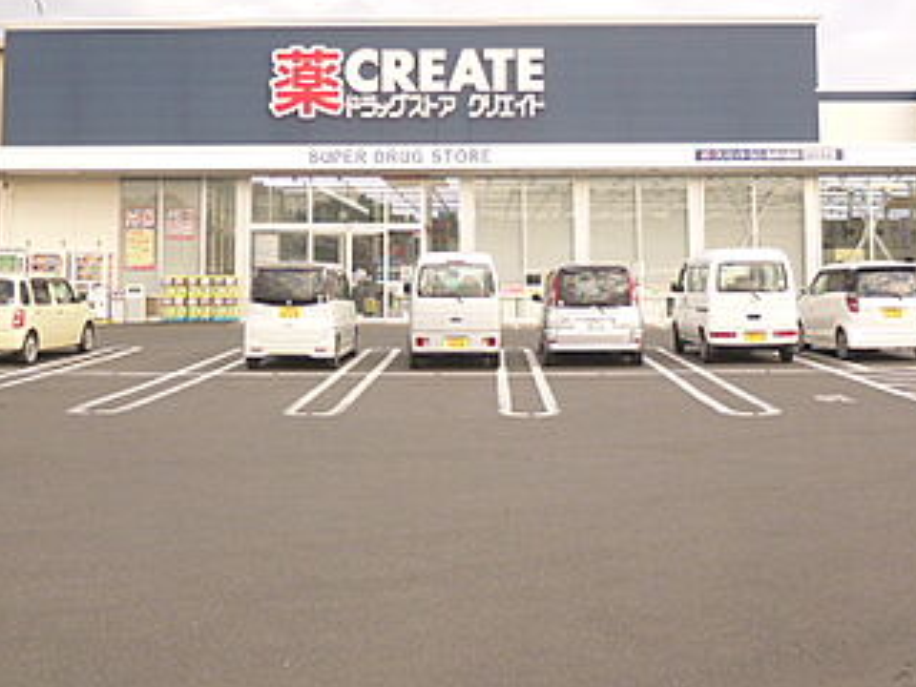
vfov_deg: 31.6
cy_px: 166
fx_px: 1191
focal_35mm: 45
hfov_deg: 42.1
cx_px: 441
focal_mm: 4.3
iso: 100
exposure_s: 1/400
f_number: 2.2
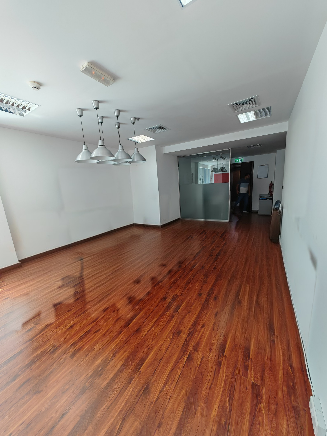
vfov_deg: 106.2
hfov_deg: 89.9
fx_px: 164
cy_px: 218
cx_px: 164
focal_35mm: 13
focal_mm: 1.82
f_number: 2
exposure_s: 1/50
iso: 200
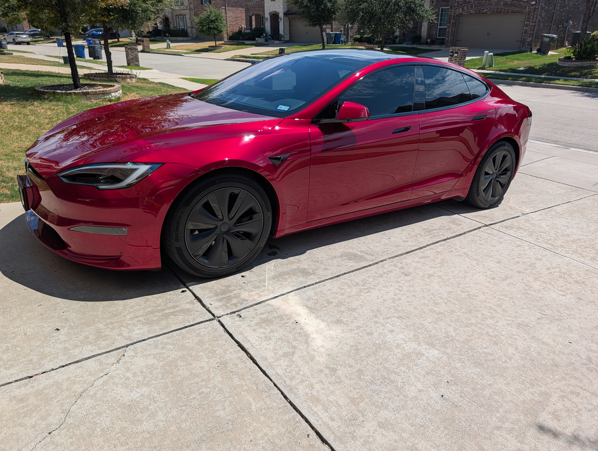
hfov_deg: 71.5
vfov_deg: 56.9
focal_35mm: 24
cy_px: 226
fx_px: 415
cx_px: 299
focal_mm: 6.9
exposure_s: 1/1488
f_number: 1.68
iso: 19
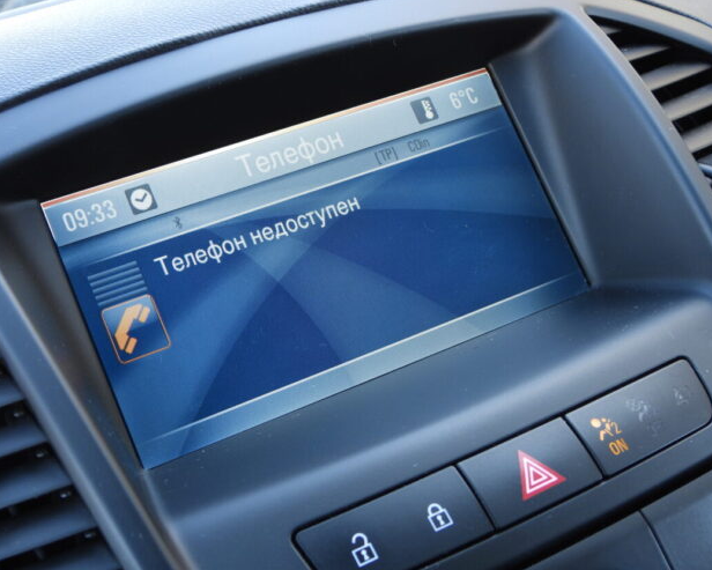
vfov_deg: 28.6
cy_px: 277
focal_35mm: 53
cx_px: 314
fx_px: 1117
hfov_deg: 35.3
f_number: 3.2
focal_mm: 8.5
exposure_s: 1/30
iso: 125
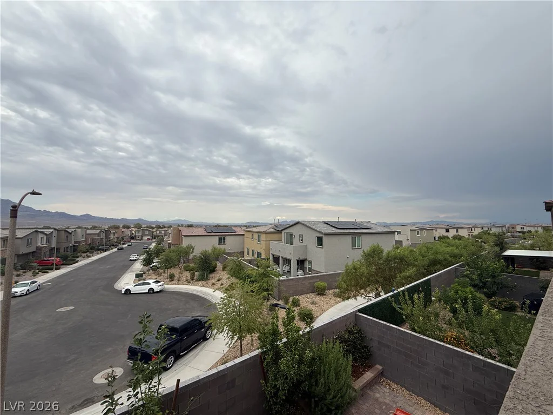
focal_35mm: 14
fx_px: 224
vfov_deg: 85.7
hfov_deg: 102.1
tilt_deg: +3.9
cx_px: 276
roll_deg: -0.5
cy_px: 208
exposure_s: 1/1698
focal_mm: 2.22
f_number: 2.2
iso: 50
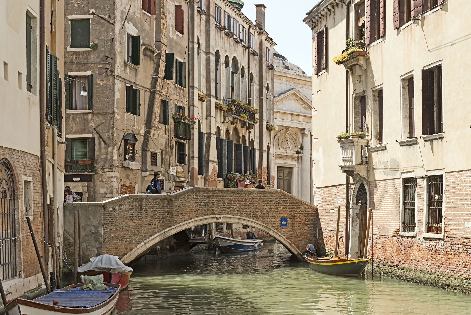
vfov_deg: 26.0
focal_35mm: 52
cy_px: 158
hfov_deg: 38.2
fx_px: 681
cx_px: 236
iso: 100
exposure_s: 1/250
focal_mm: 52
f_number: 7.1
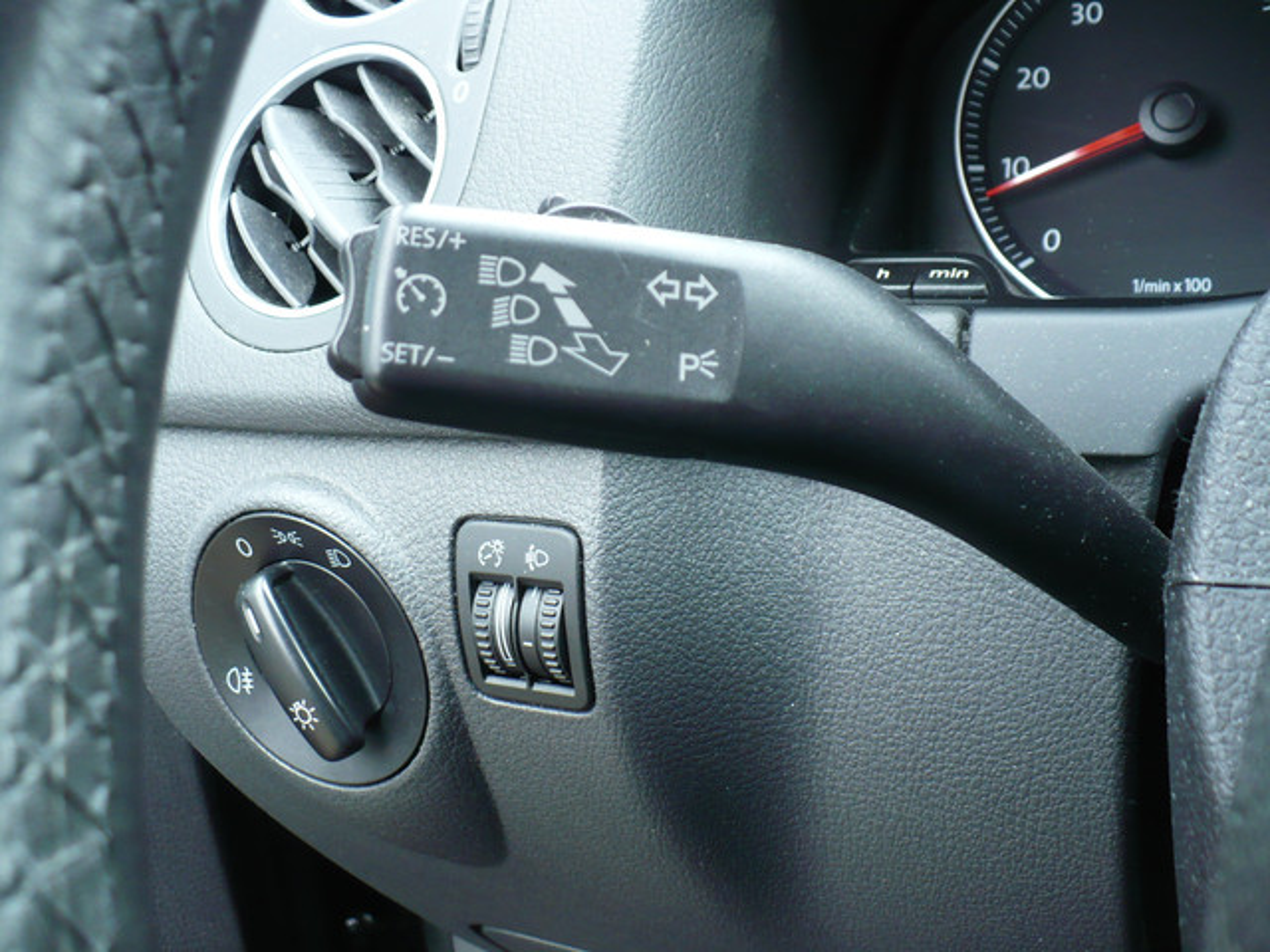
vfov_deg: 38.7
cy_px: 476
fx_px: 1357
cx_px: 635
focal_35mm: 37
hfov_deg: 50.1
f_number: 2.8
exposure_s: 1/30
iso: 200
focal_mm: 6.1
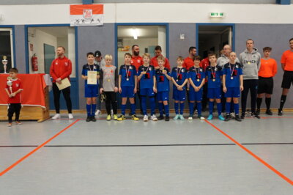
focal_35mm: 30
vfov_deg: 43.5
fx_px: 244
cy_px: 98
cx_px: 146
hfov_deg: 62.0
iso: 2000
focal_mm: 20
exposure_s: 1/60
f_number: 7.1
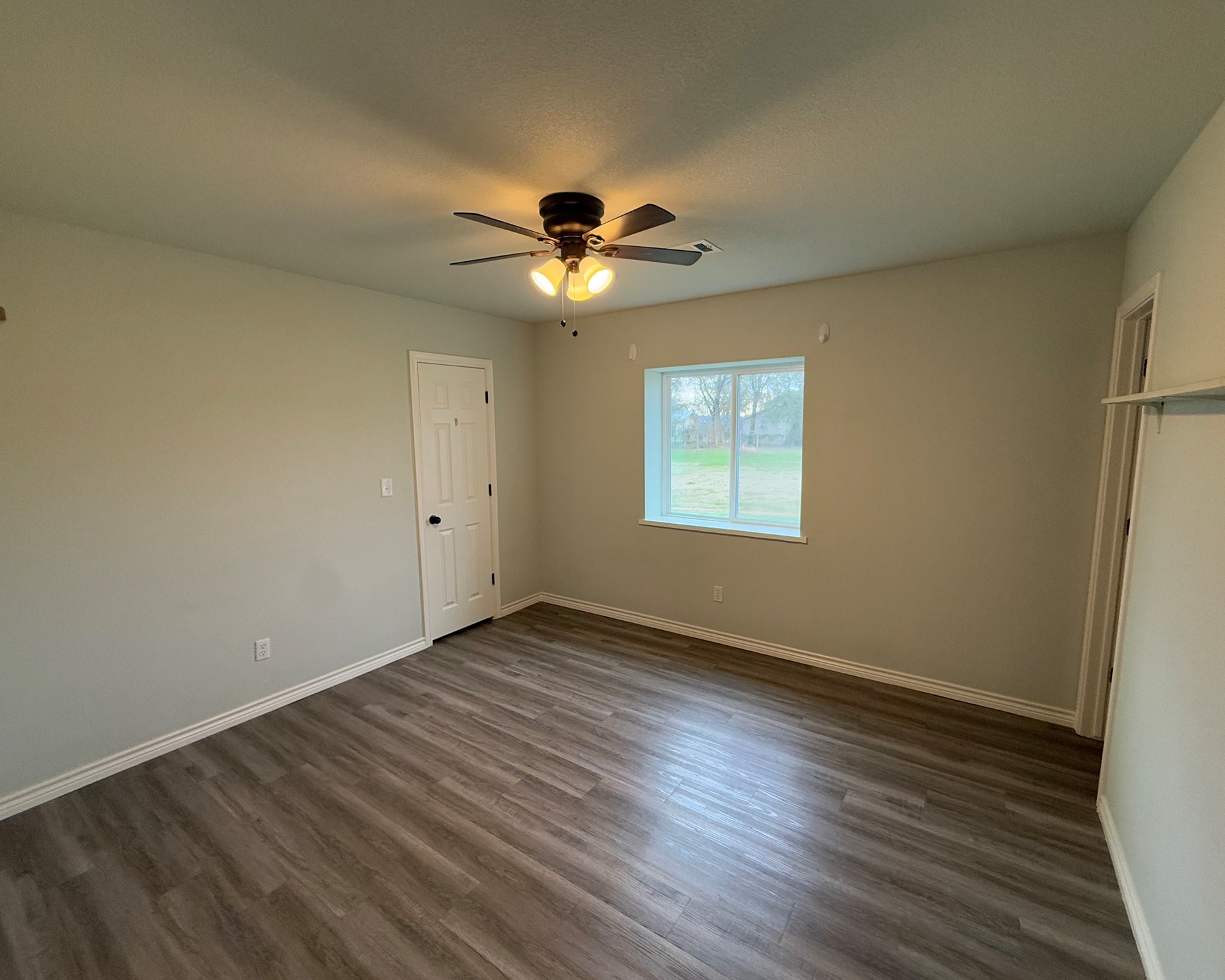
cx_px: 617
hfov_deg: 96.8
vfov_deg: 84.0
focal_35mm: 15
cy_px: 487
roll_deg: +0.6
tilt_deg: -6.1
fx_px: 544
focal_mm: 2.22
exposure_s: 1/120
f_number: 2.2
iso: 250
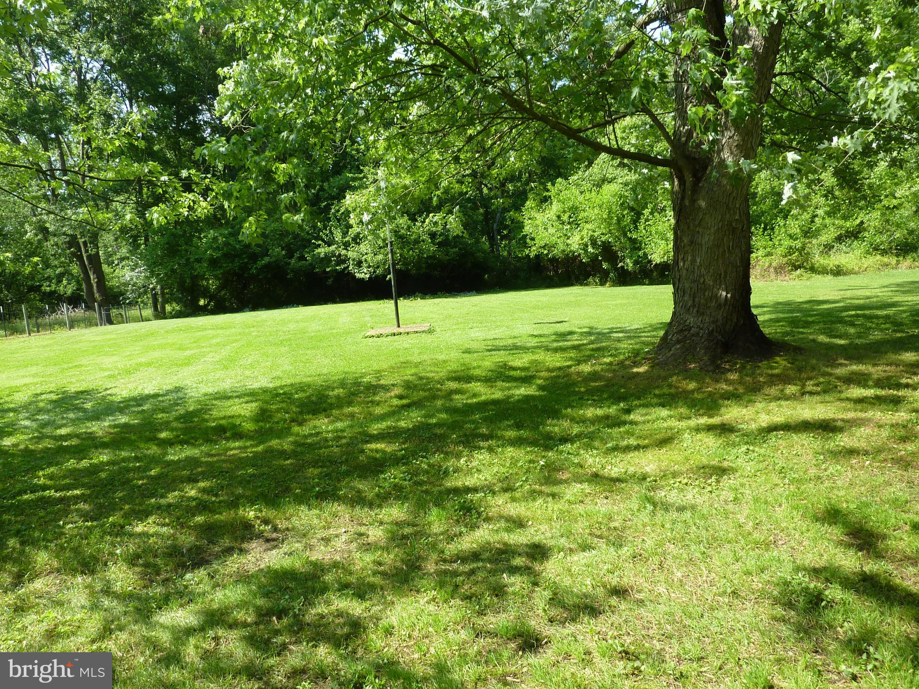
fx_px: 664
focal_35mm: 25
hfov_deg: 69.4
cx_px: 460
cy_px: 344
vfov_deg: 54.9
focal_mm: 4.1
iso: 80
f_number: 4
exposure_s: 1/160
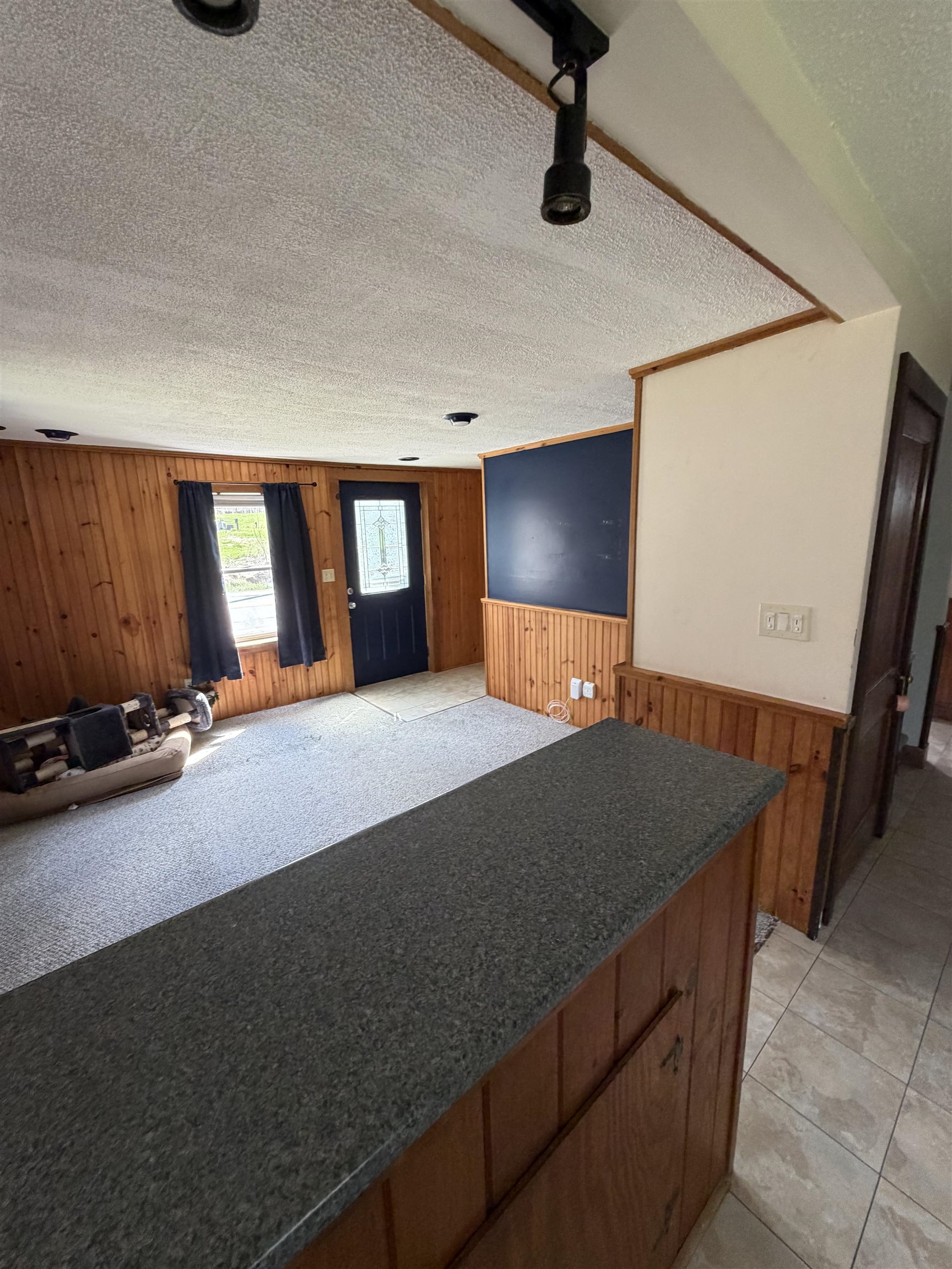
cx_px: 476
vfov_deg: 102.1
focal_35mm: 14
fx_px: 513
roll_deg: +2.4
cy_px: 634
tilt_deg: -13.1
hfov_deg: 85.7
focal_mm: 2.22
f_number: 2.2
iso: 320
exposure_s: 1/86
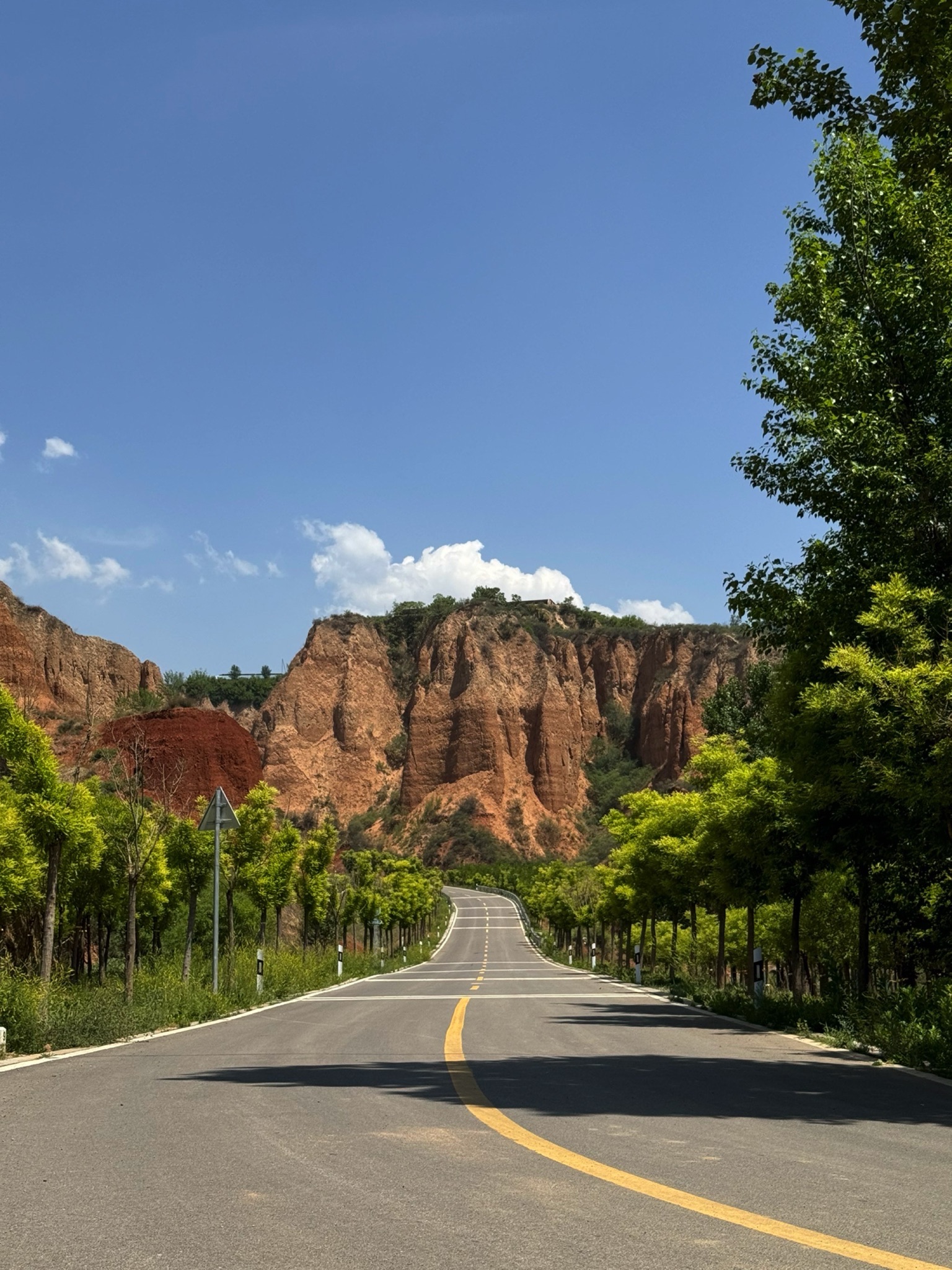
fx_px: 1760
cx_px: 476
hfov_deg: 30.3
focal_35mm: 48
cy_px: 635
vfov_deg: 39.7
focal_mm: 6.76
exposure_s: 1/4975
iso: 64
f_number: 1.78
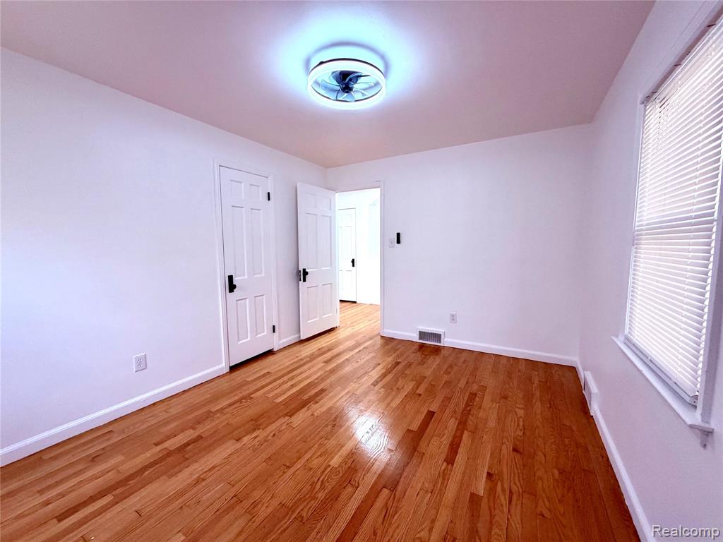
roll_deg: +0.3
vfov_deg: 85.7
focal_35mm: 14
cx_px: 362
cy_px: 271
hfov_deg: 102.1
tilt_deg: -6.4
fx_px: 292
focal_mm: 2.22
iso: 200
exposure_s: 1/121
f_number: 2.2
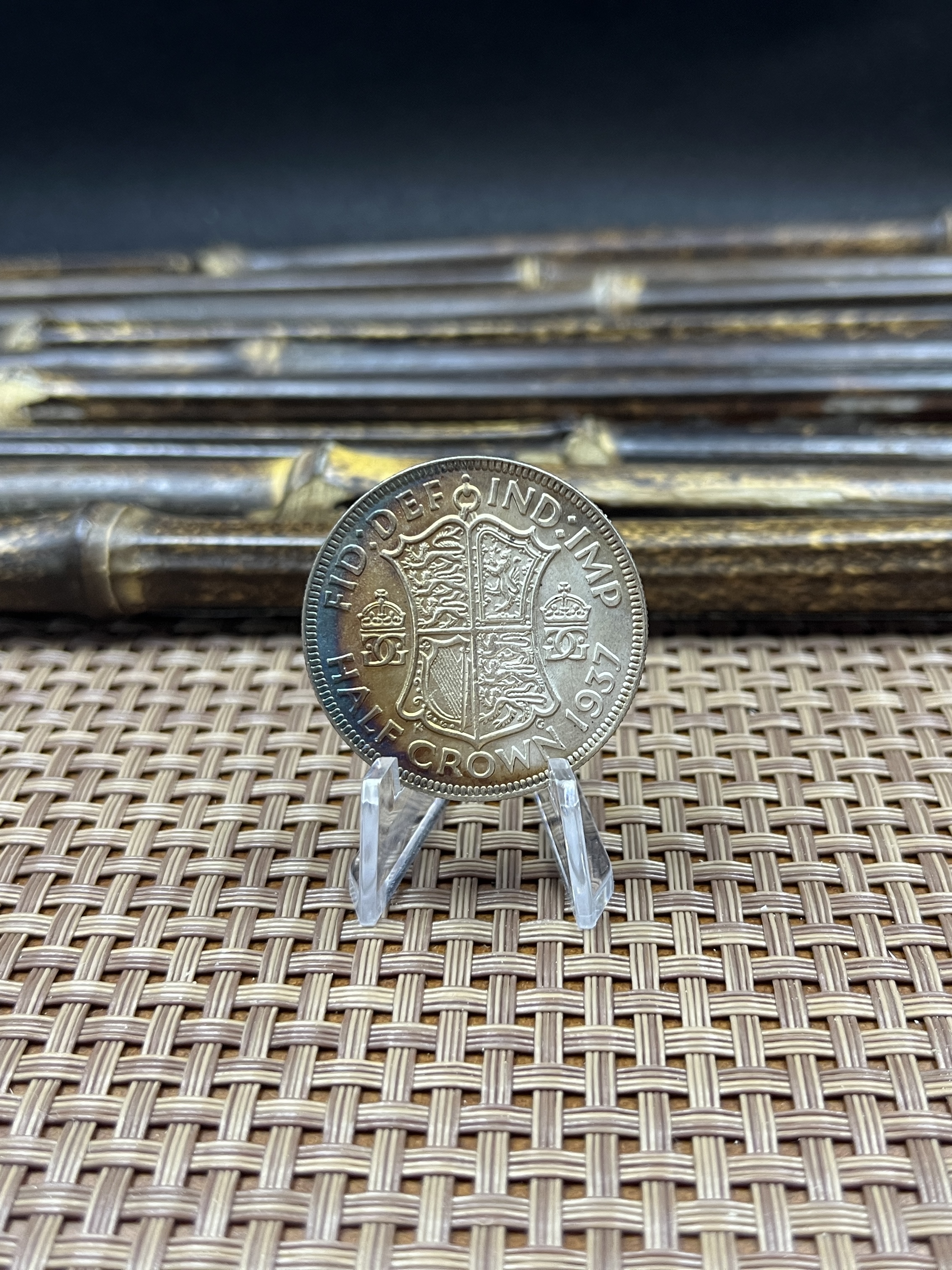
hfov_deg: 53.1
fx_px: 953
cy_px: 635
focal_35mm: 26
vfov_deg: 67.3
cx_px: 476
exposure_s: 1/50
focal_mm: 5.1
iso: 160
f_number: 1.6
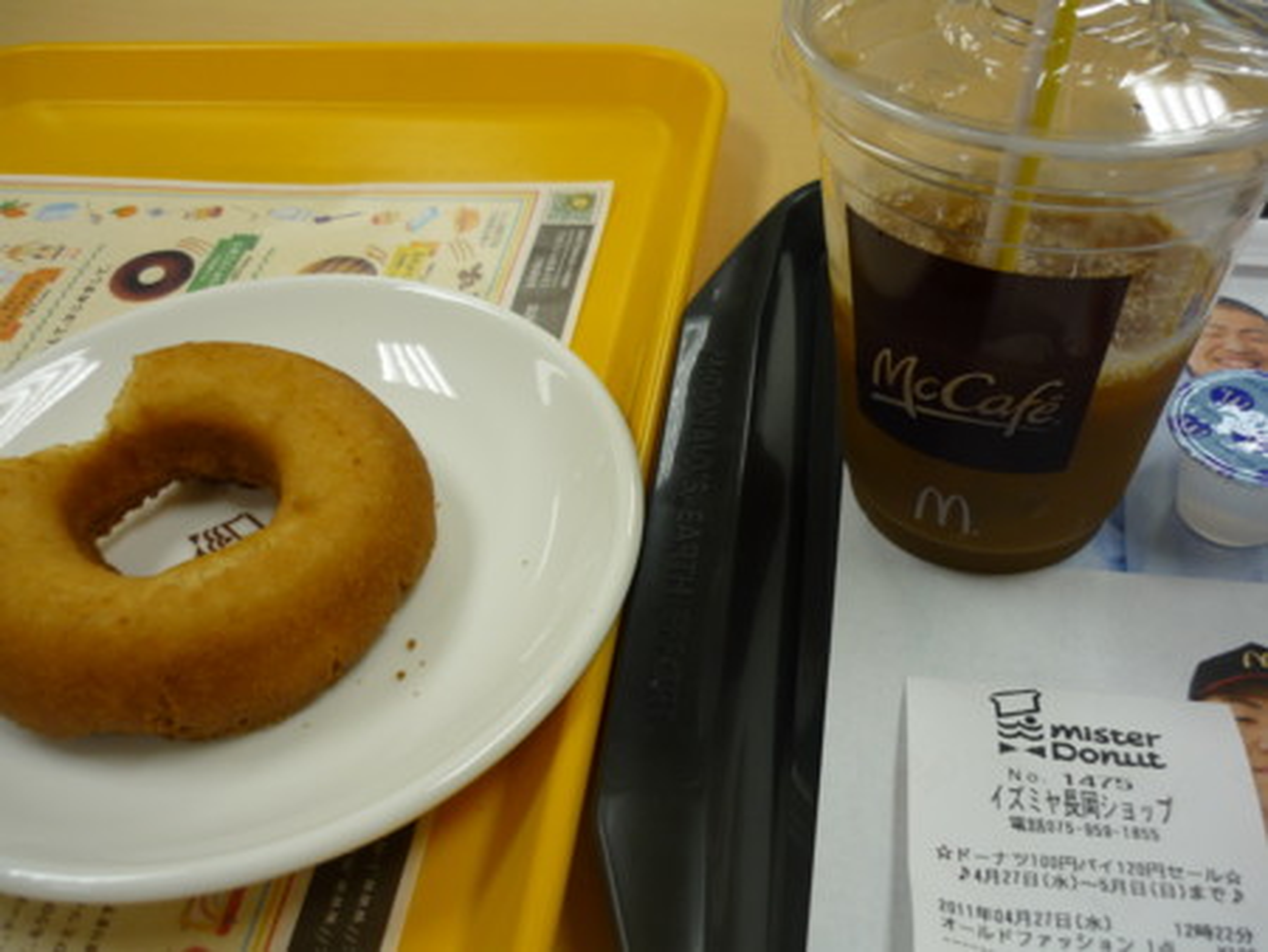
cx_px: 634
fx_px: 1209
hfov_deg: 55.3
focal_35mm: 33
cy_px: 476
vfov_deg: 43.0
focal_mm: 5.5
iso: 100
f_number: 2.8
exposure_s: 1/60
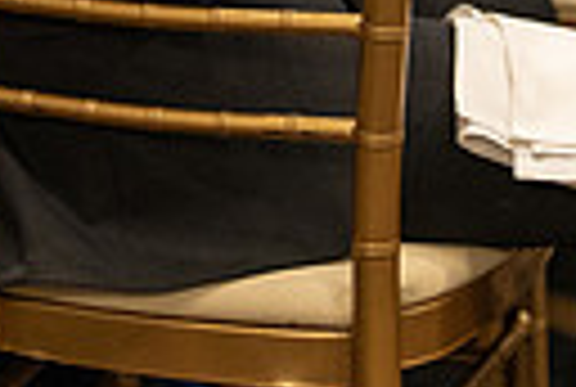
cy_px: -416
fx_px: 3624
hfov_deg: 9.0
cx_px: -22
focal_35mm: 226
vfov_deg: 5.9
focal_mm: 50
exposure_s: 1/320
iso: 1600
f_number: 1.2
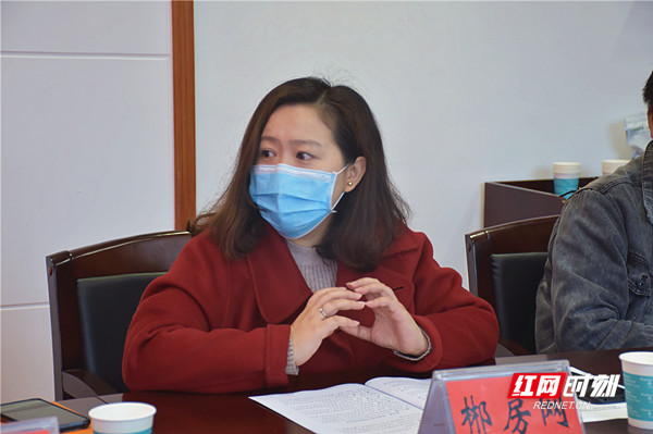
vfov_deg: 15.2
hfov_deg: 22.6
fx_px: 1631
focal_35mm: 90
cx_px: 326
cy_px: 217
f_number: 5
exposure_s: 1/40
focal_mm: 60
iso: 1000
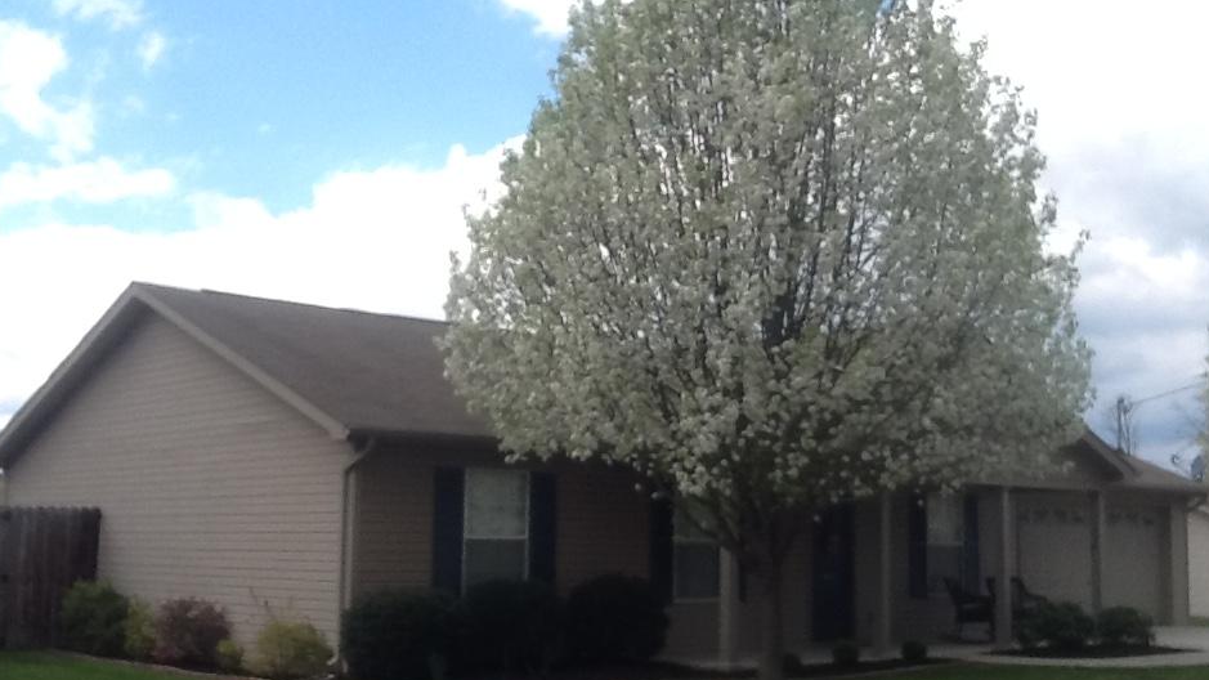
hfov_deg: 42.1
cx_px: 608
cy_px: 399
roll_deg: -1.5
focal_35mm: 49
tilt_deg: +5.9
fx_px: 1571
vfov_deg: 24.4
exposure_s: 1/891
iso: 40
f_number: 2.4
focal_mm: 2.03
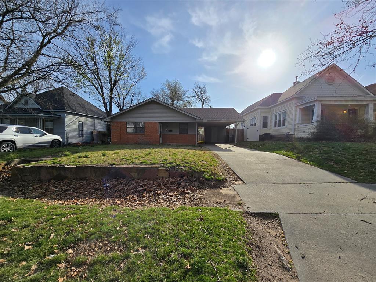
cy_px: 141
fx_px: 141
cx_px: 188
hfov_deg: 106.2
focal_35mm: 13
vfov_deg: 89.9
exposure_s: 1/5172
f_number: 2.2
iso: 50
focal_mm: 2.2
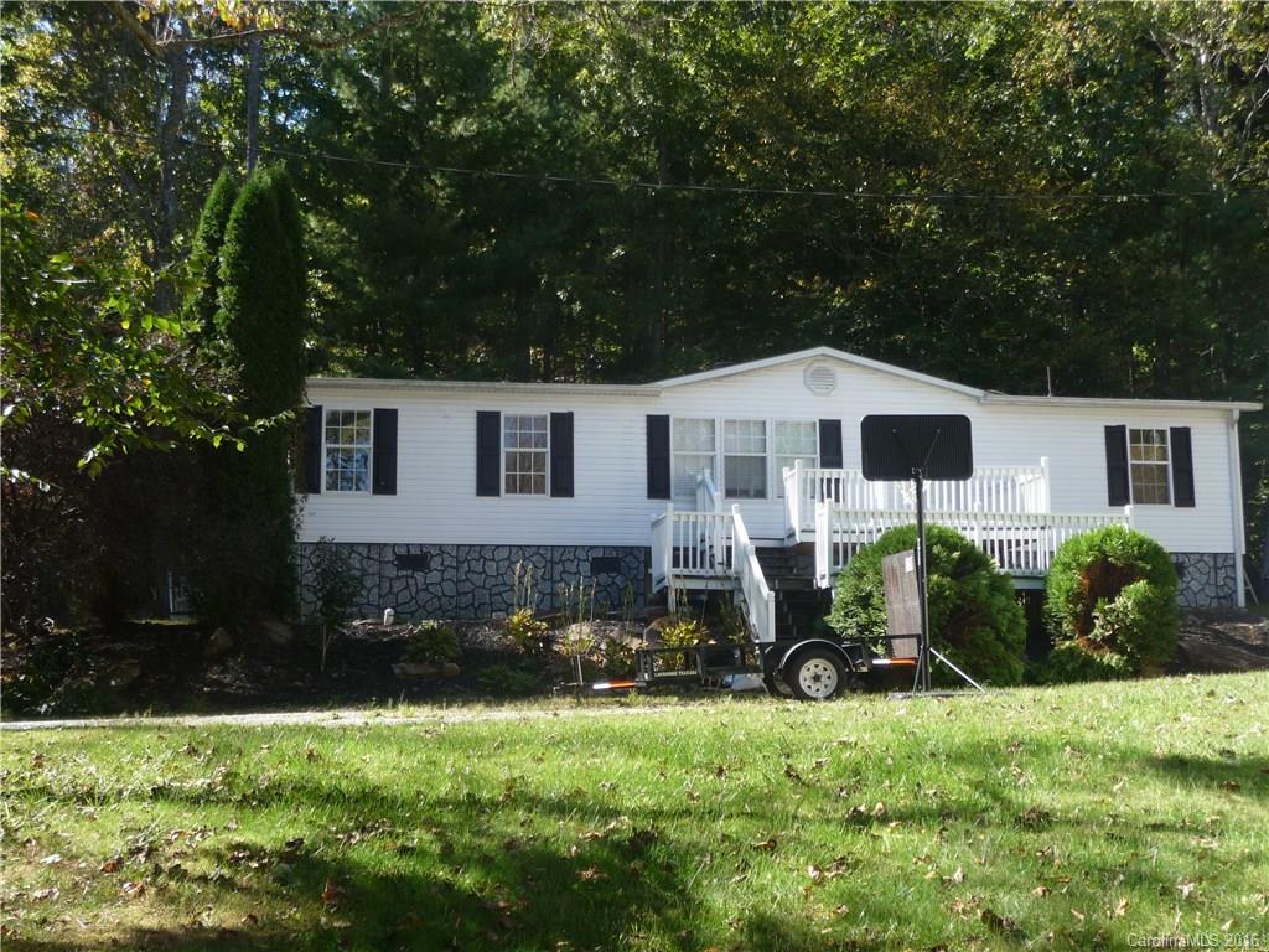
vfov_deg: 32.2
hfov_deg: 42.1
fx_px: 1650
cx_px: 634
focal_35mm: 45
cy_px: 476
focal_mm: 7.6
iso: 100
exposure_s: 1/160
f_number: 4.1
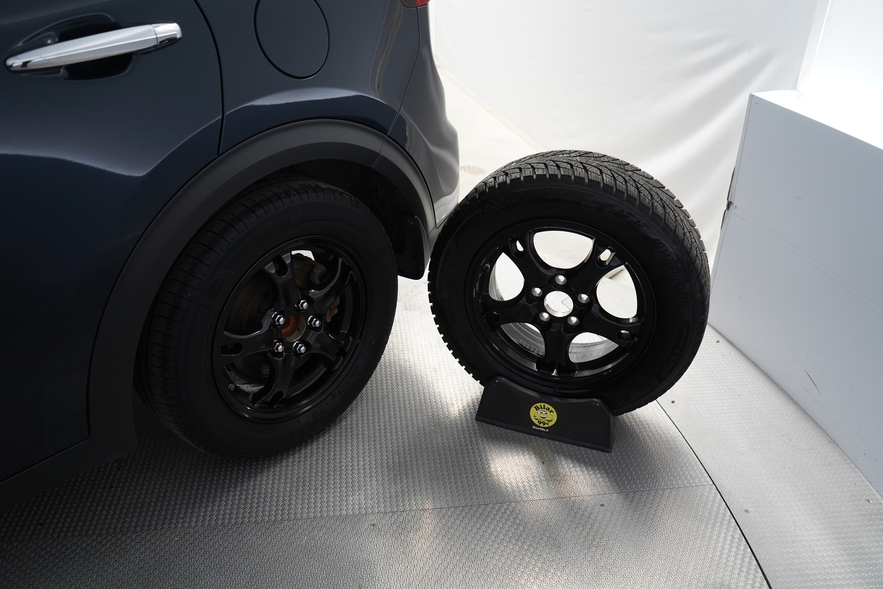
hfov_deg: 65.5
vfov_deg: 46.4
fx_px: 687
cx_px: 442
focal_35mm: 28
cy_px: 294
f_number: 3.5
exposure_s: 1/40
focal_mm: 28
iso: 640
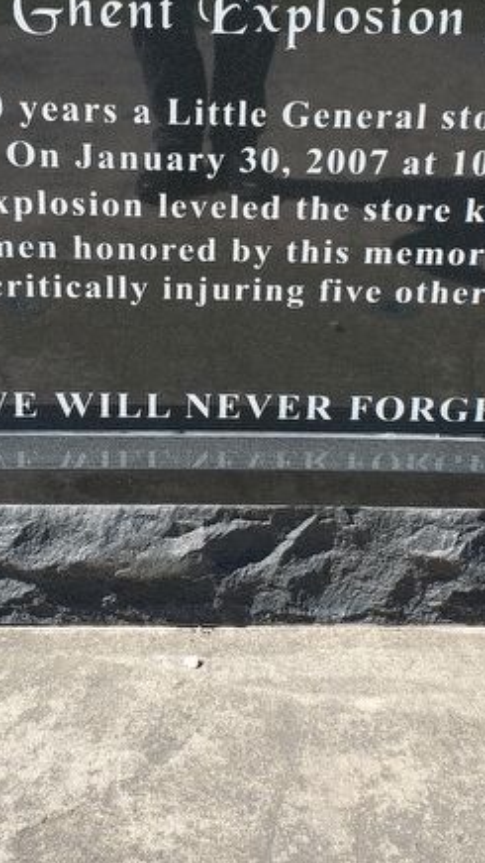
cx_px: 243
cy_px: 287
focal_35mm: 52
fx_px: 1190
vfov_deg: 39.4
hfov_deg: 23.0
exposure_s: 1/758
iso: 50
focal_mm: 4.3
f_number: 2.4
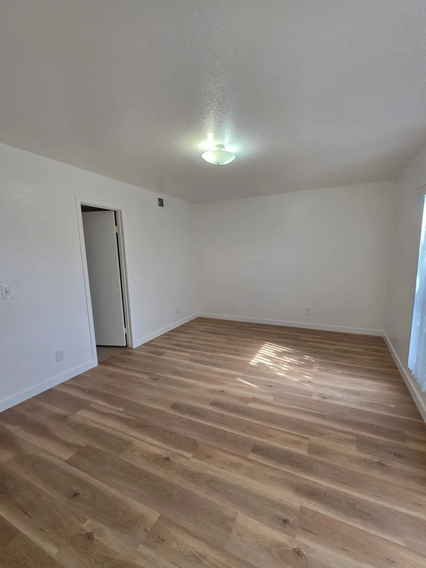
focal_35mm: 14
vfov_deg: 102.0
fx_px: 230
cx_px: 221
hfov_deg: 85.6
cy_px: 292
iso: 100
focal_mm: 2.2
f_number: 1.9
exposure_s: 1/120
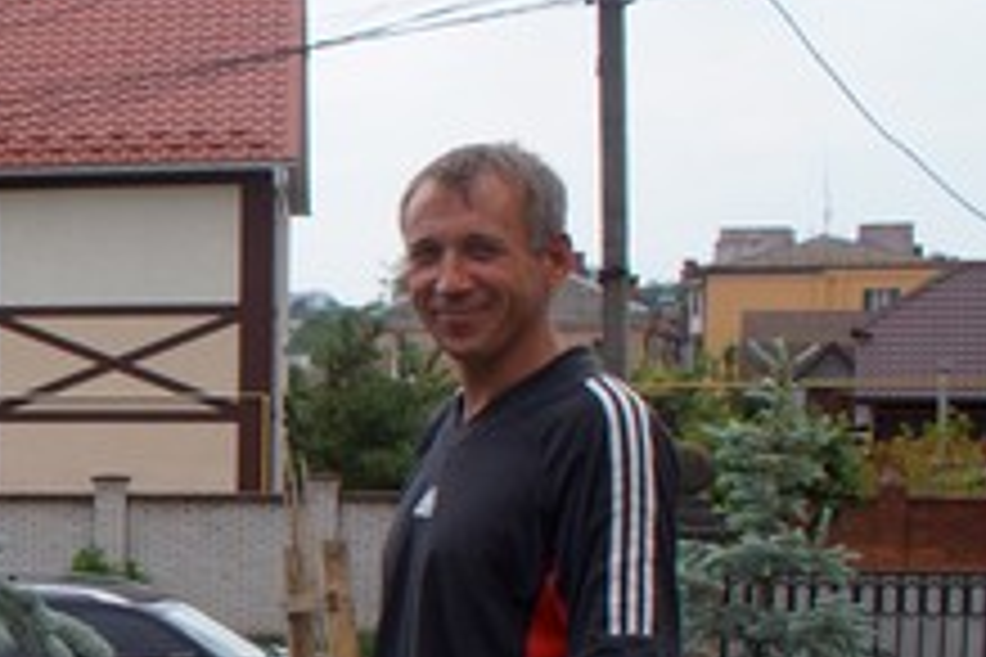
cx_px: -441
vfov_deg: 14.0
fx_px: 2629
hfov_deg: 19.0
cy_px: 698
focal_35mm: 96
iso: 100
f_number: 4.5
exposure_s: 1/640
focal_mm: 20
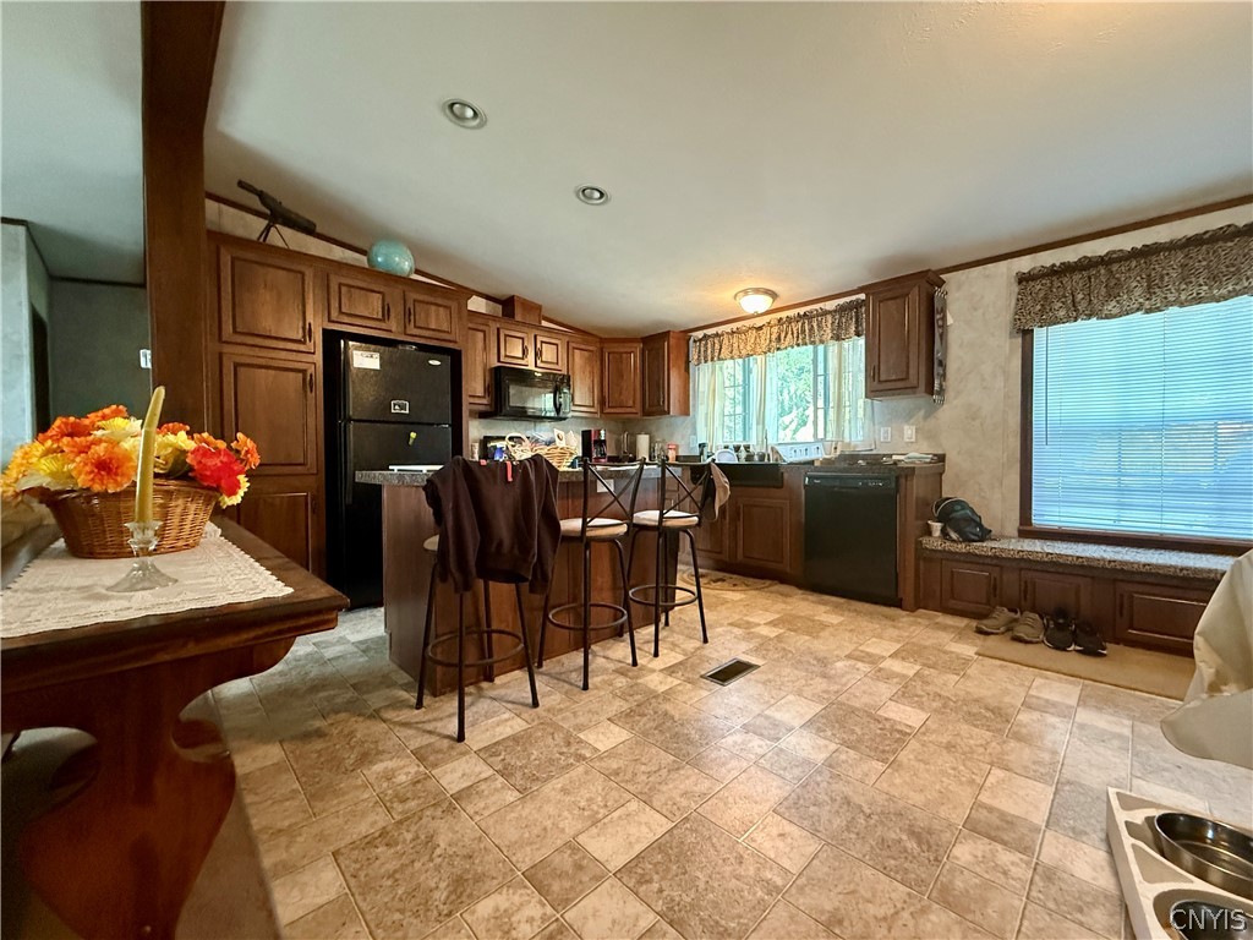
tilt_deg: -1.5
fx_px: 507
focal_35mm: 14
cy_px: 470
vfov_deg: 85.7
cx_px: 626
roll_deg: -0.2
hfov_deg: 102.1
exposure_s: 1/40
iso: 1000
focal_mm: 2.22
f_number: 2.2
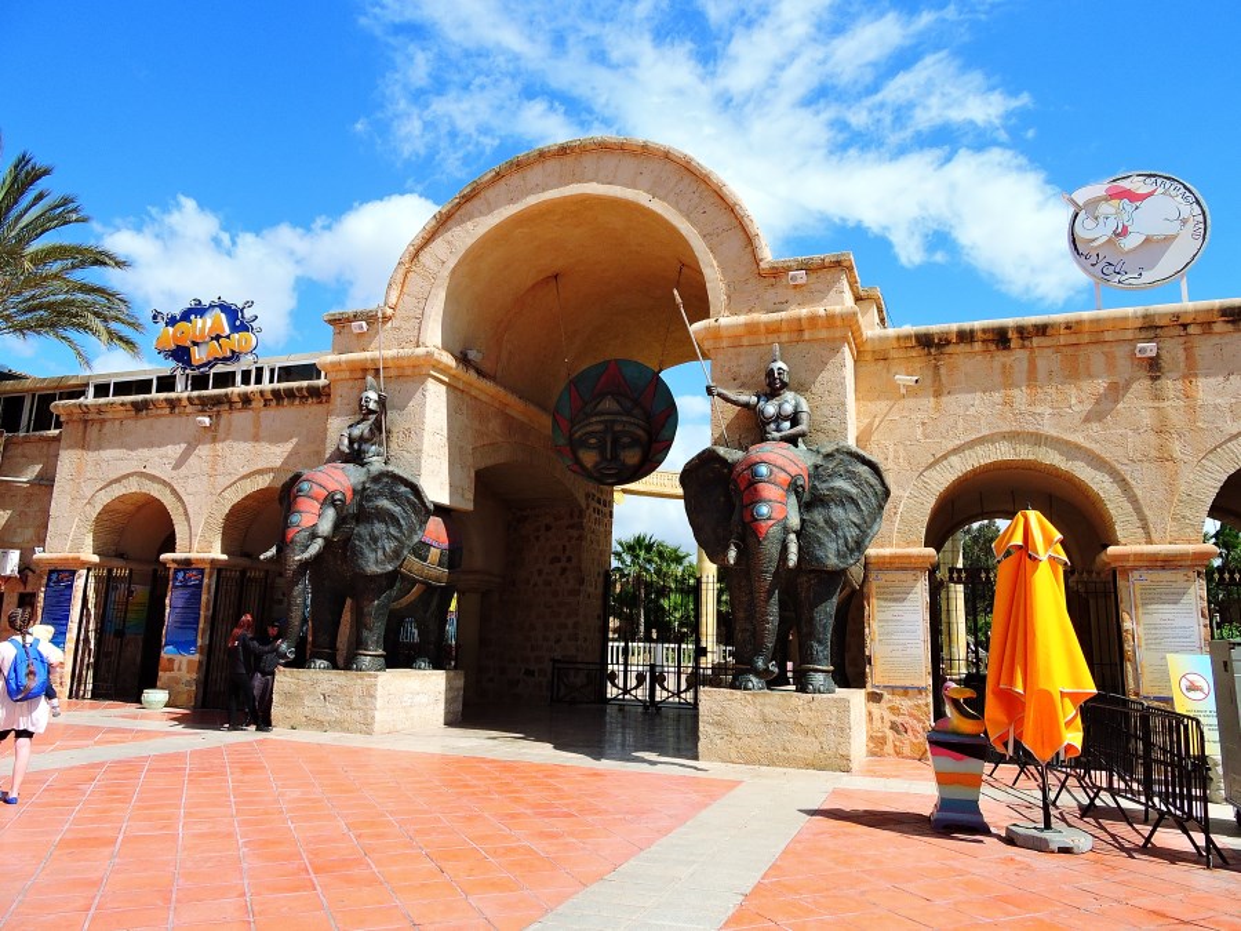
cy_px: 466
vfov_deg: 56.8
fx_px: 860
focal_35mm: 24
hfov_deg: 71.6
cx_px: 620
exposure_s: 1/1250
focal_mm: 4.3
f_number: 3.3
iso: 100
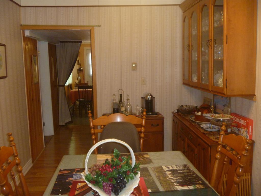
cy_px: 98
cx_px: 130
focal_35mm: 35
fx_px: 264
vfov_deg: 40.7
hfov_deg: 52.6
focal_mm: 6.3
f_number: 3.5
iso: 320
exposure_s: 1/30
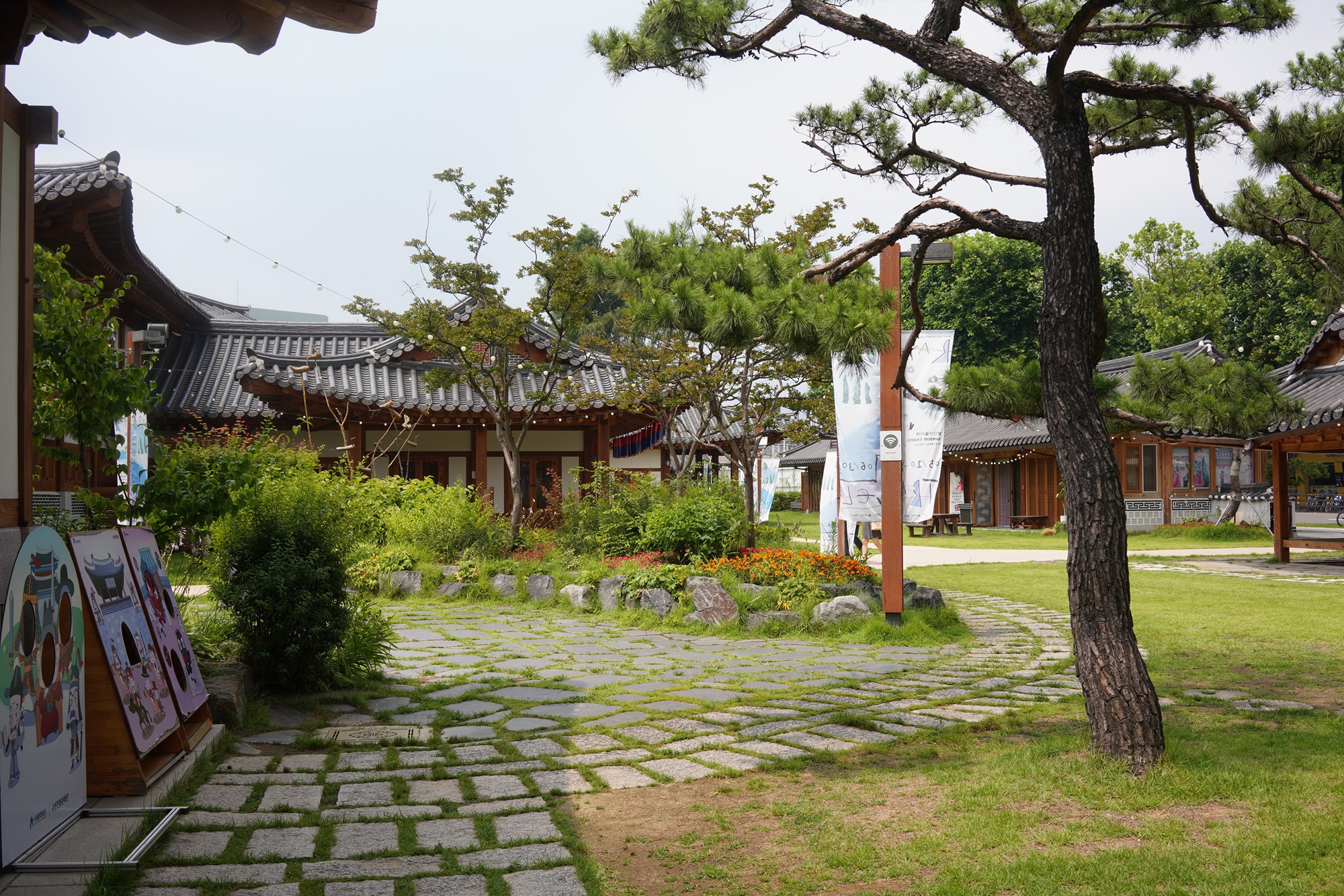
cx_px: 672
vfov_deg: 37.9
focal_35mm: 35
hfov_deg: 54.4
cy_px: 448
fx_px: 1307
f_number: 9
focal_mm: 35
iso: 100
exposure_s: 1/100
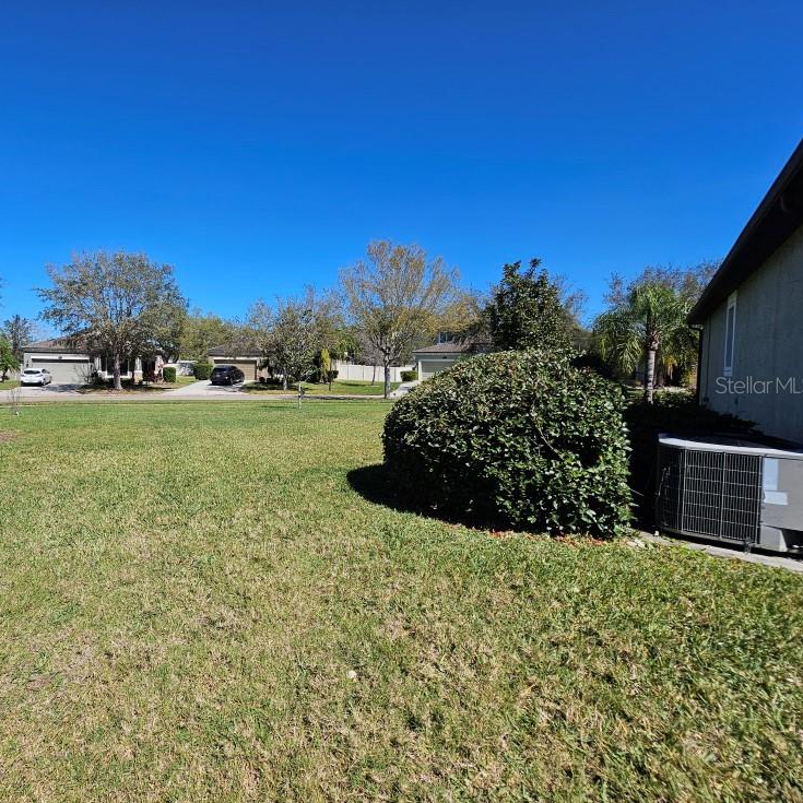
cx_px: 259
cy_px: 385
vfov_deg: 87.4
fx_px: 420
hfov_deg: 84.0
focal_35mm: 16
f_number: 2.2
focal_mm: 2.2
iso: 50
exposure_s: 1/3203
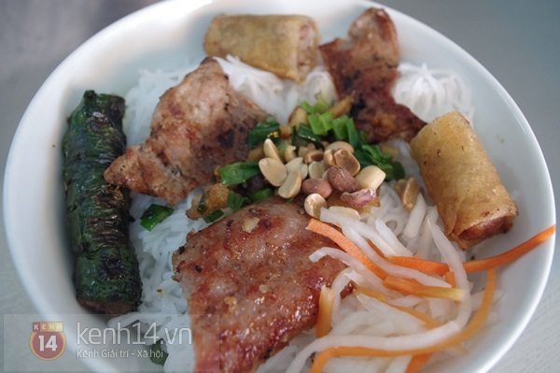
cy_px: 186
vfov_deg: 36.8
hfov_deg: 53.2
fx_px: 560
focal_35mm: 36
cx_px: 280
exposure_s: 1/50
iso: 1600
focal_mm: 24.38
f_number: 5
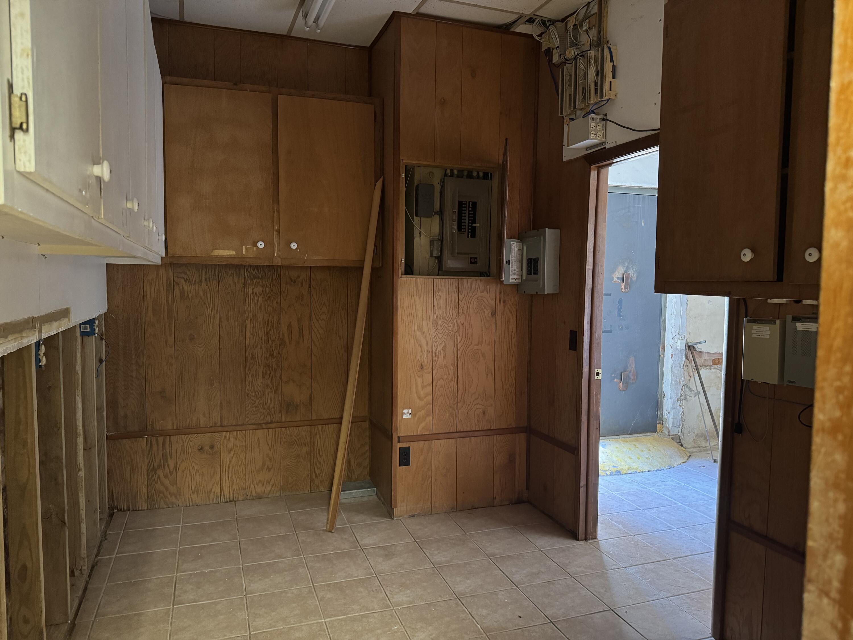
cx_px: 426
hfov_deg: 71.6
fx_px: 591
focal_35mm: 24
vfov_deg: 56.8
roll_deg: -0.3
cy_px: 320
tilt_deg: -4.2
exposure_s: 1/30
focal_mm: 6.76
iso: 800
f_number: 1.78
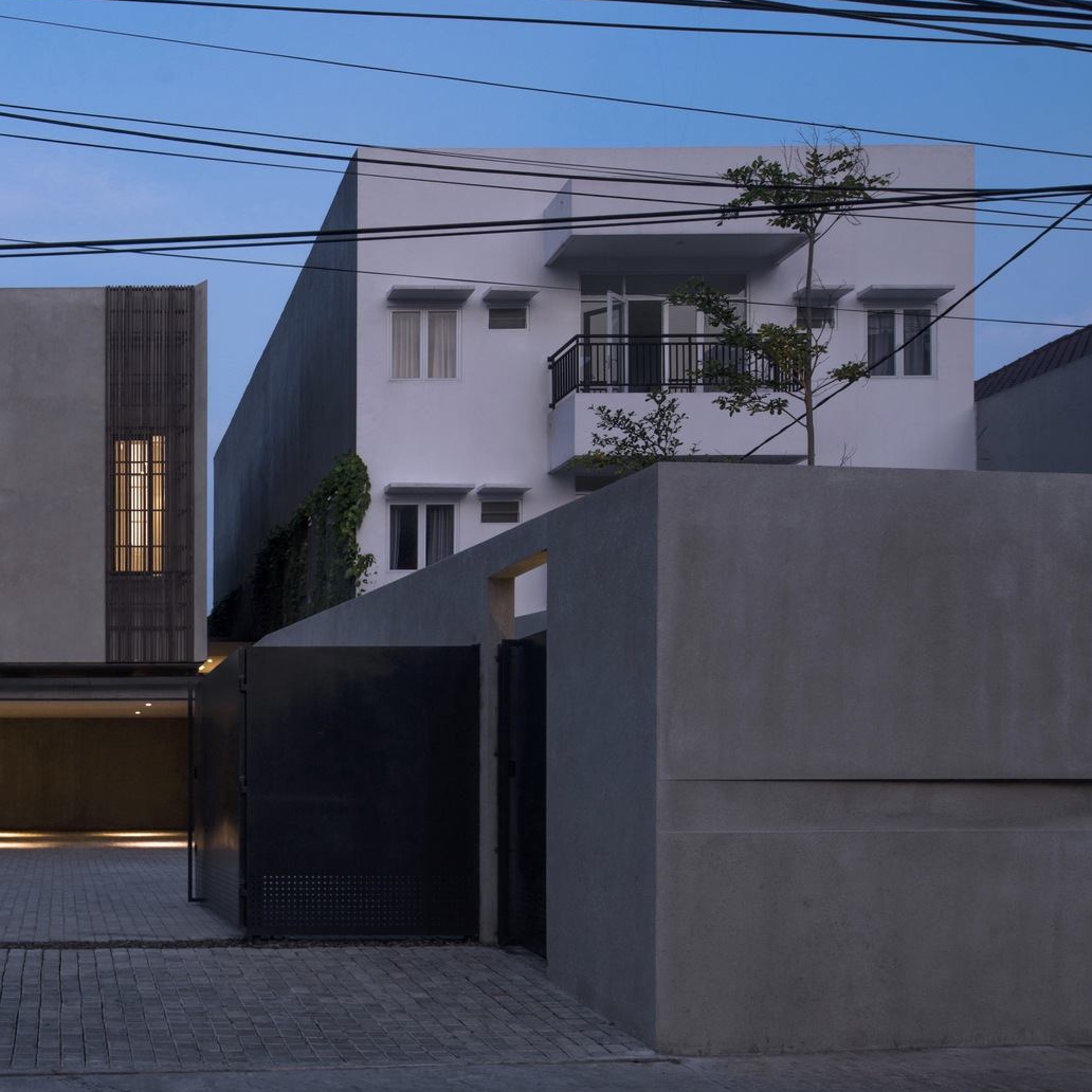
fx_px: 999
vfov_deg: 56.6
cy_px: 405
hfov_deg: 50.3
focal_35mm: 28
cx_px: 93
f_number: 11
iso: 400
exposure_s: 1/3
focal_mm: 17
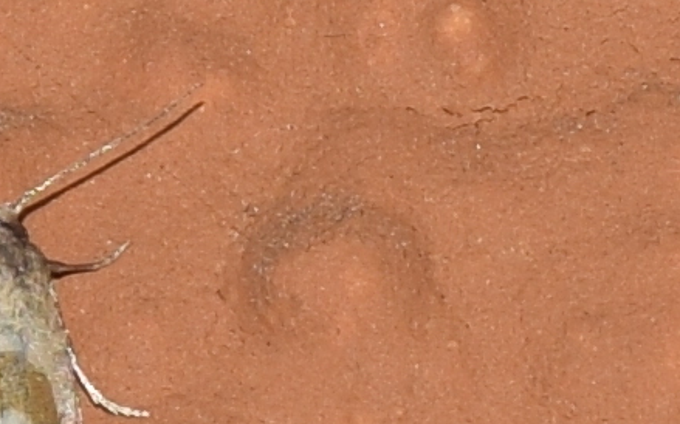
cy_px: 405
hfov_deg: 4.5
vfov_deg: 2.8
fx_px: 8670
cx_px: 42
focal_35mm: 468
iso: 100
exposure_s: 1/160
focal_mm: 140
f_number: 13
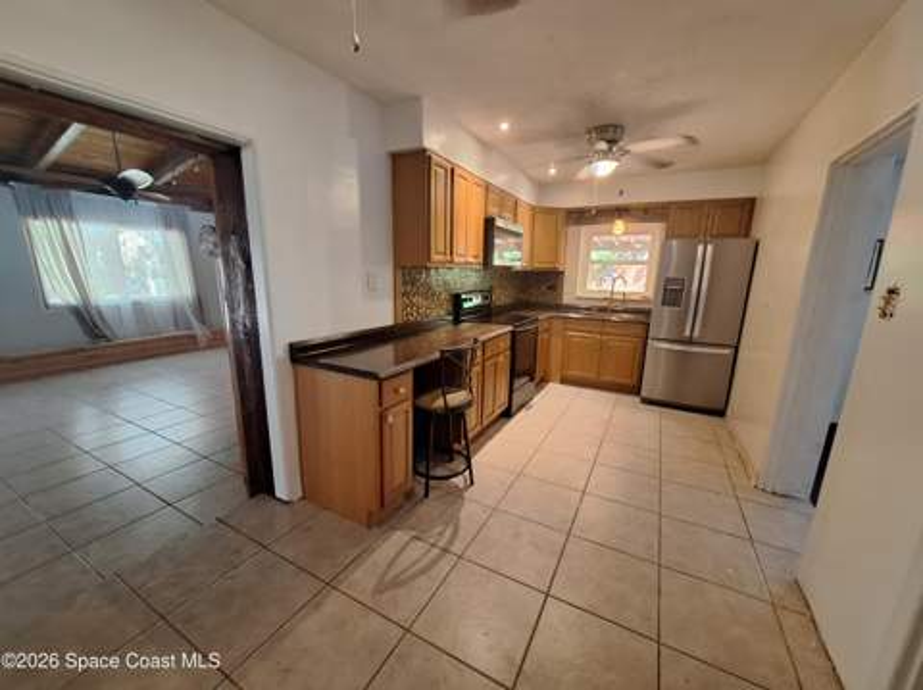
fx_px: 346
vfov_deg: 89.8
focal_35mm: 13
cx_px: 462
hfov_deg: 106.2
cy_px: 345
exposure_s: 1/24
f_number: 2.2
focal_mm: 1.74
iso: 200
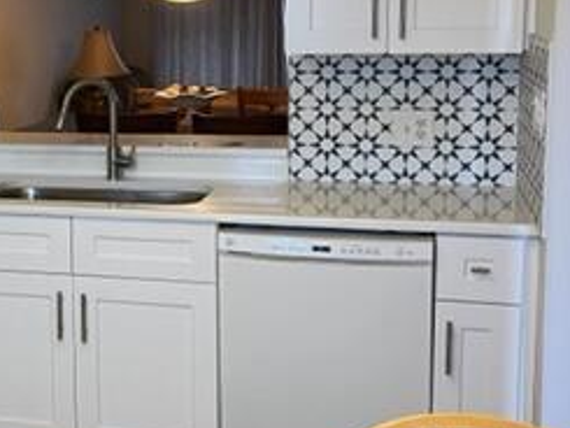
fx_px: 1120
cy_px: 160
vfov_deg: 21.6
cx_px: 28
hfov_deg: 27.2
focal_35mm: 68
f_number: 1.5
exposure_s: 1/60
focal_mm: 5.7
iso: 100
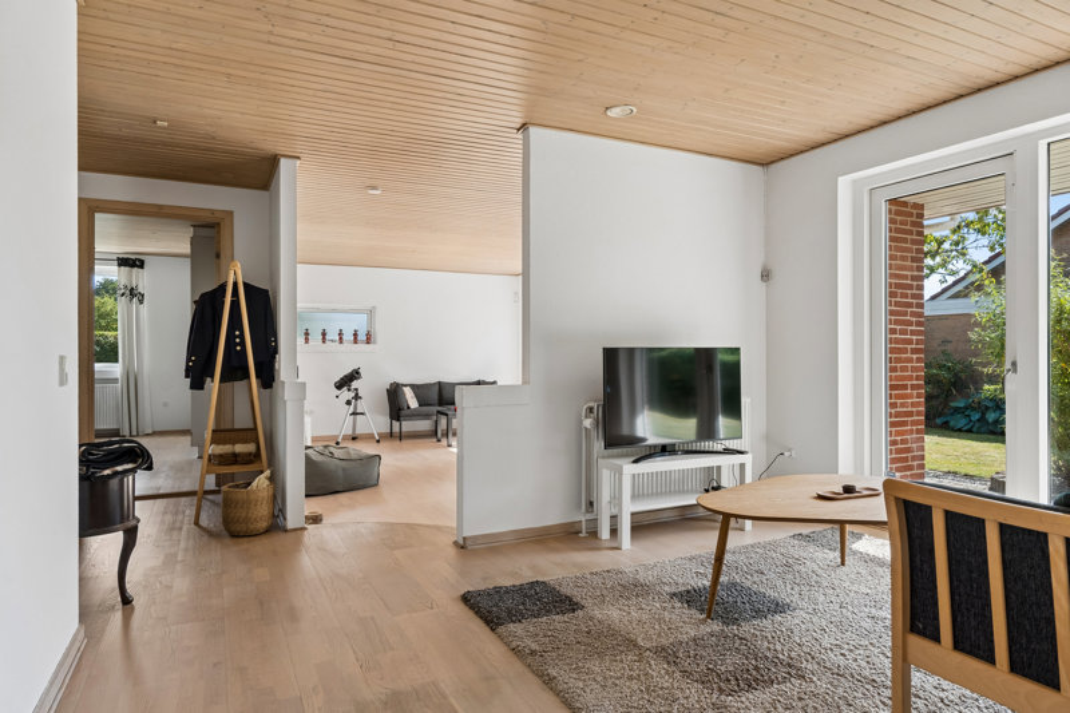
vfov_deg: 54.6
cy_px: 356
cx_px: 535
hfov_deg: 75.5
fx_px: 691
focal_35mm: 23
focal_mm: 15.5
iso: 200
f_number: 8
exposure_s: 1/20
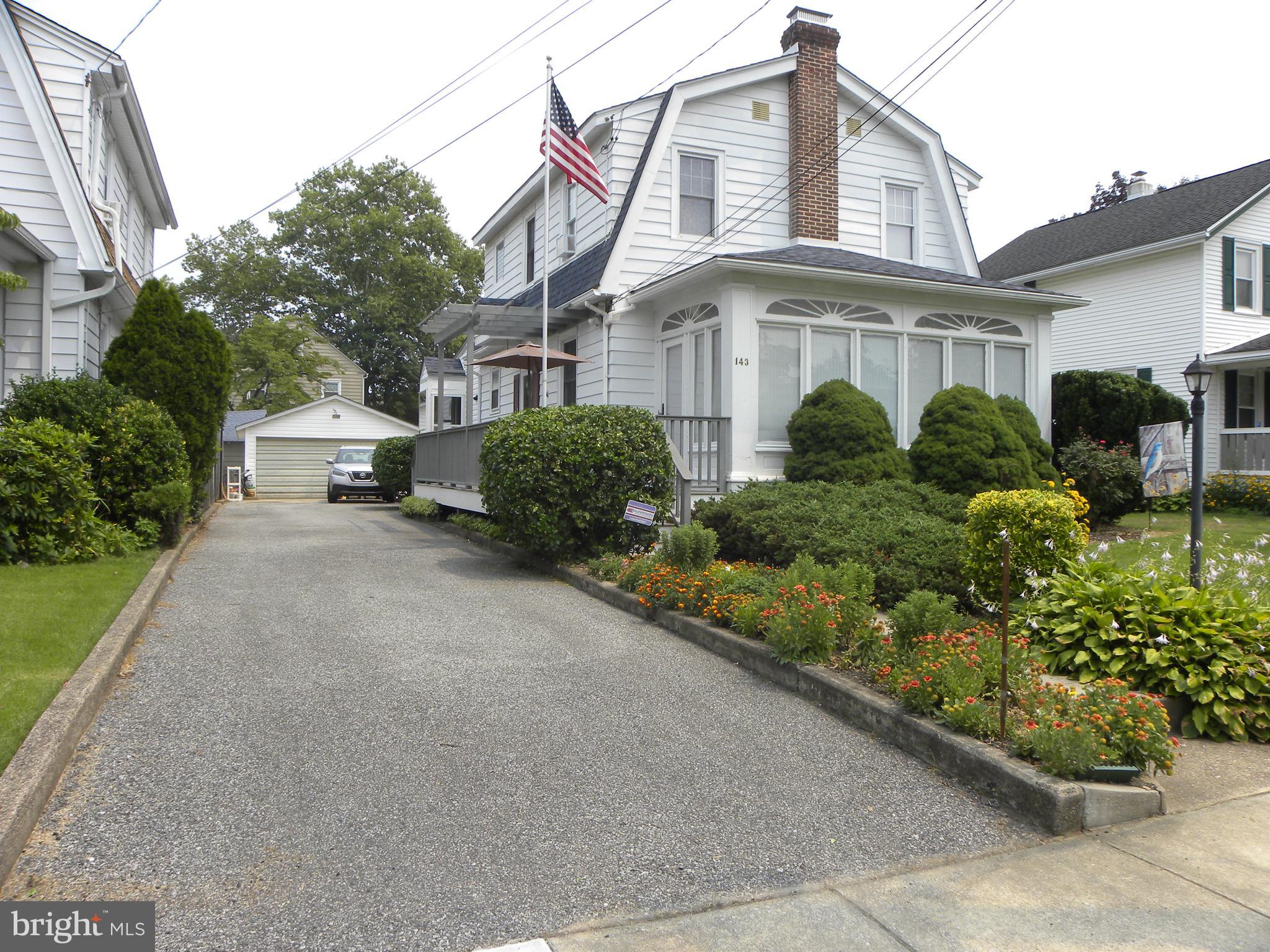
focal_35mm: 26
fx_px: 954
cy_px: 476
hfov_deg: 67.3
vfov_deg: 53.1
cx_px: 635
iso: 64
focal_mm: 4.6
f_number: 5.6
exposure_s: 1/236
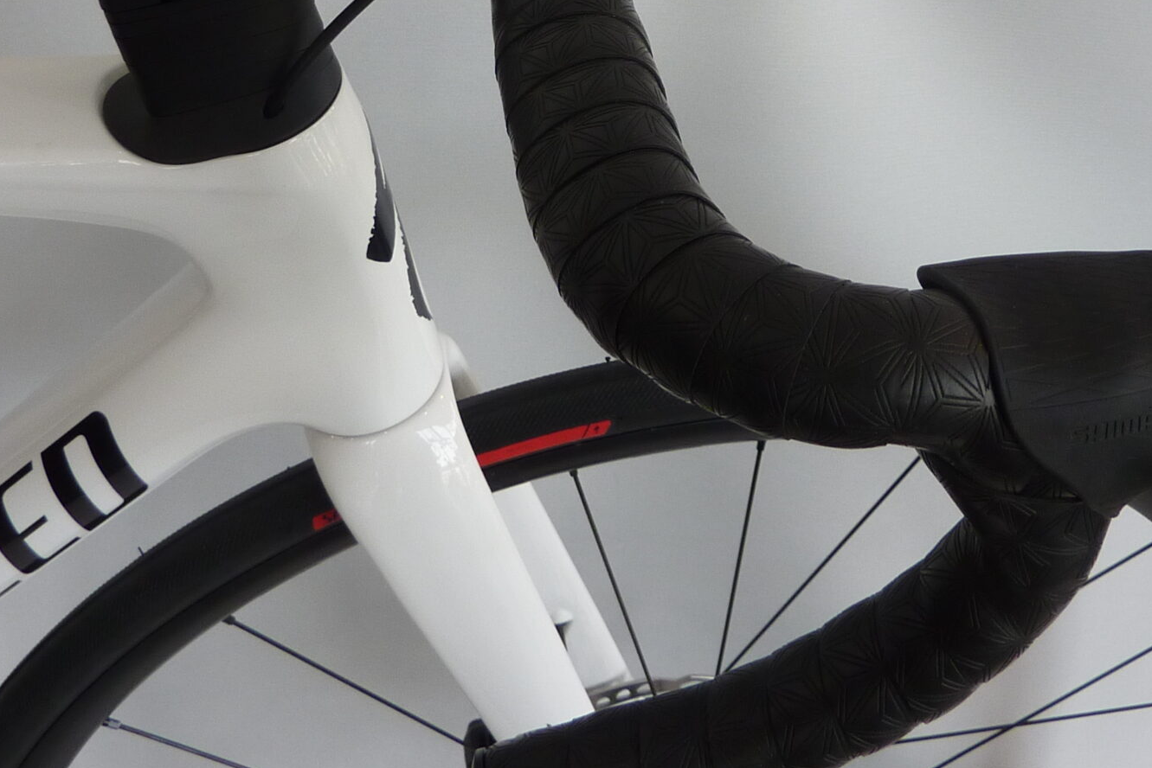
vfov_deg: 25.7
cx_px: 643
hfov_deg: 39.5
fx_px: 1600
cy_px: 10
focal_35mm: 50
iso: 80
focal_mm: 4.1
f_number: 3.3
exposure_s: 1/60
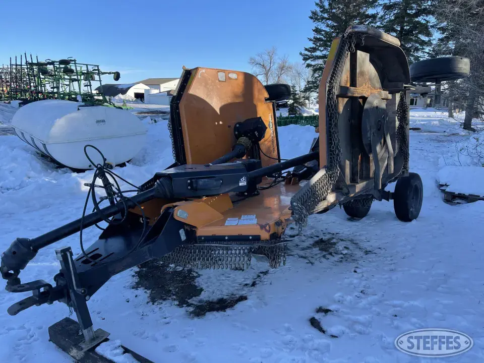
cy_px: 182
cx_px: 242
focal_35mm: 26
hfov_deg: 67.3
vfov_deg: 53.1
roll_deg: -1.6
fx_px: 364
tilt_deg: -9.3
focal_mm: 5.1
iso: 32
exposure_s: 1/1130
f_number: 1.6
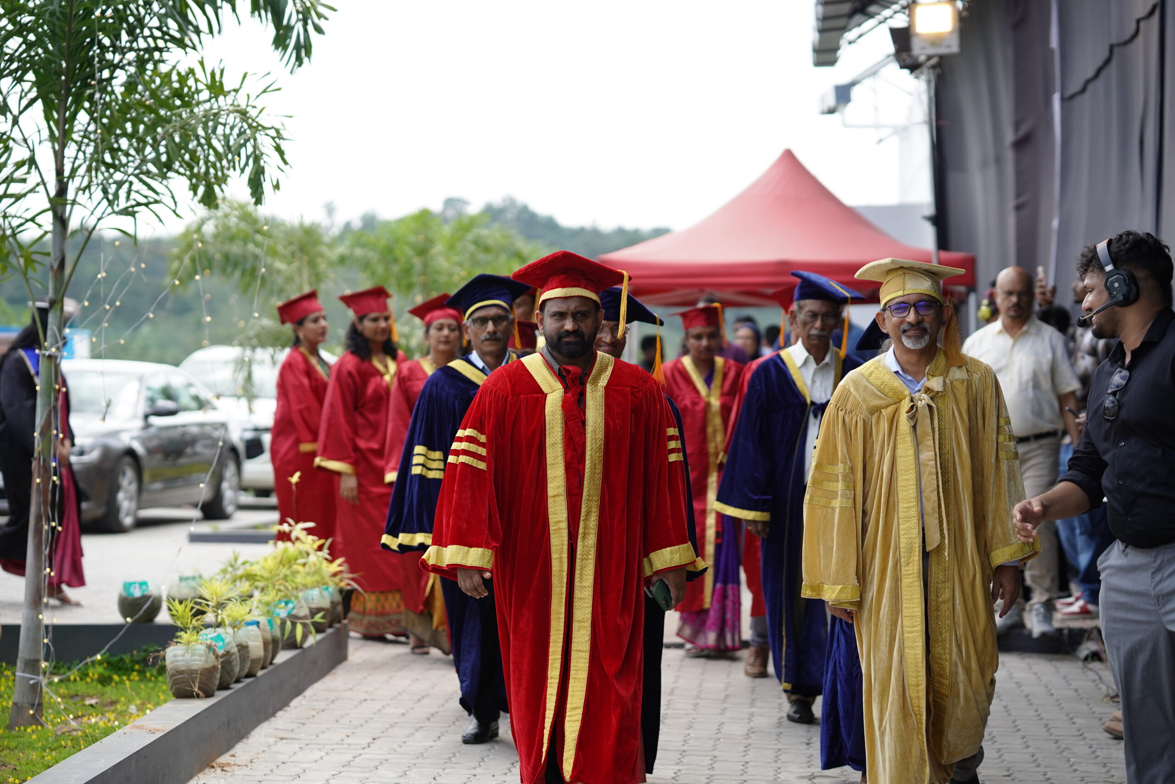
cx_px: 588
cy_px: 392
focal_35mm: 85
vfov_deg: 16.1
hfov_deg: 23.9
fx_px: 2774
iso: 640
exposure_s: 1/3200
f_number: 2.5
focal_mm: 85
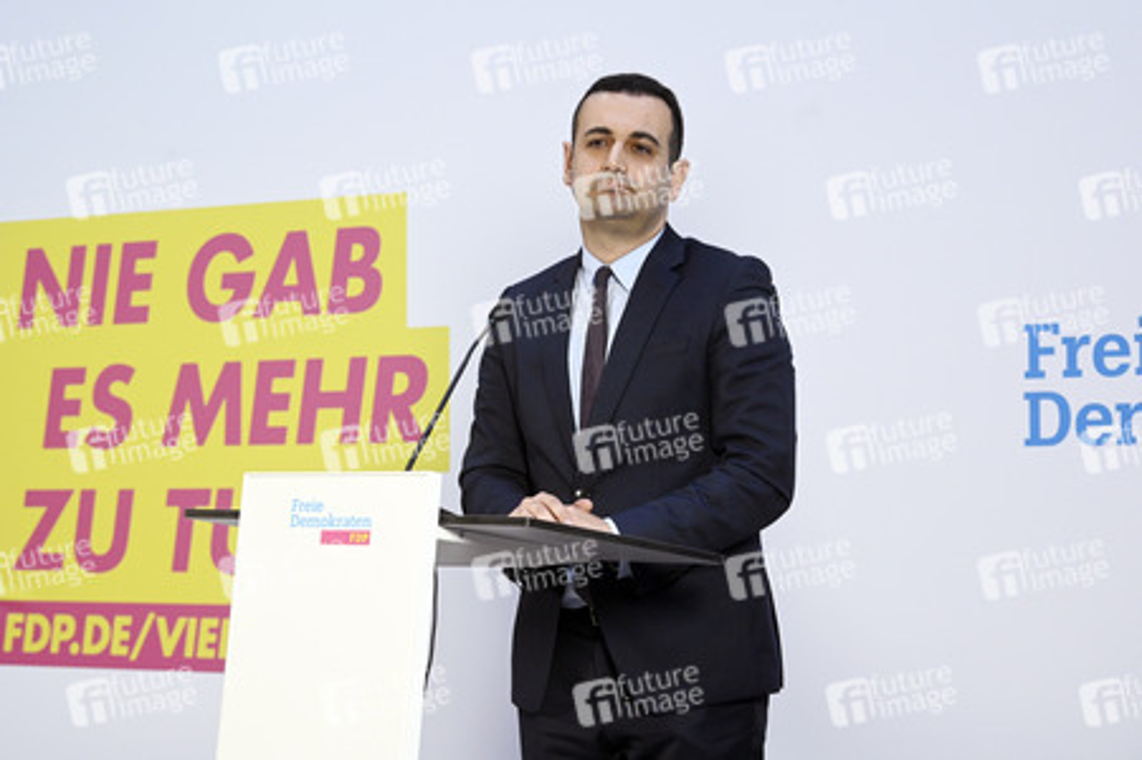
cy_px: 380
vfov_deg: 16.0
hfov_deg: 23.9
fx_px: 2694
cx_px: 571
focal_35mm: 85
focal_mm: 85
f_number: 5.6
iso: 5000
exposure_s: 1/400
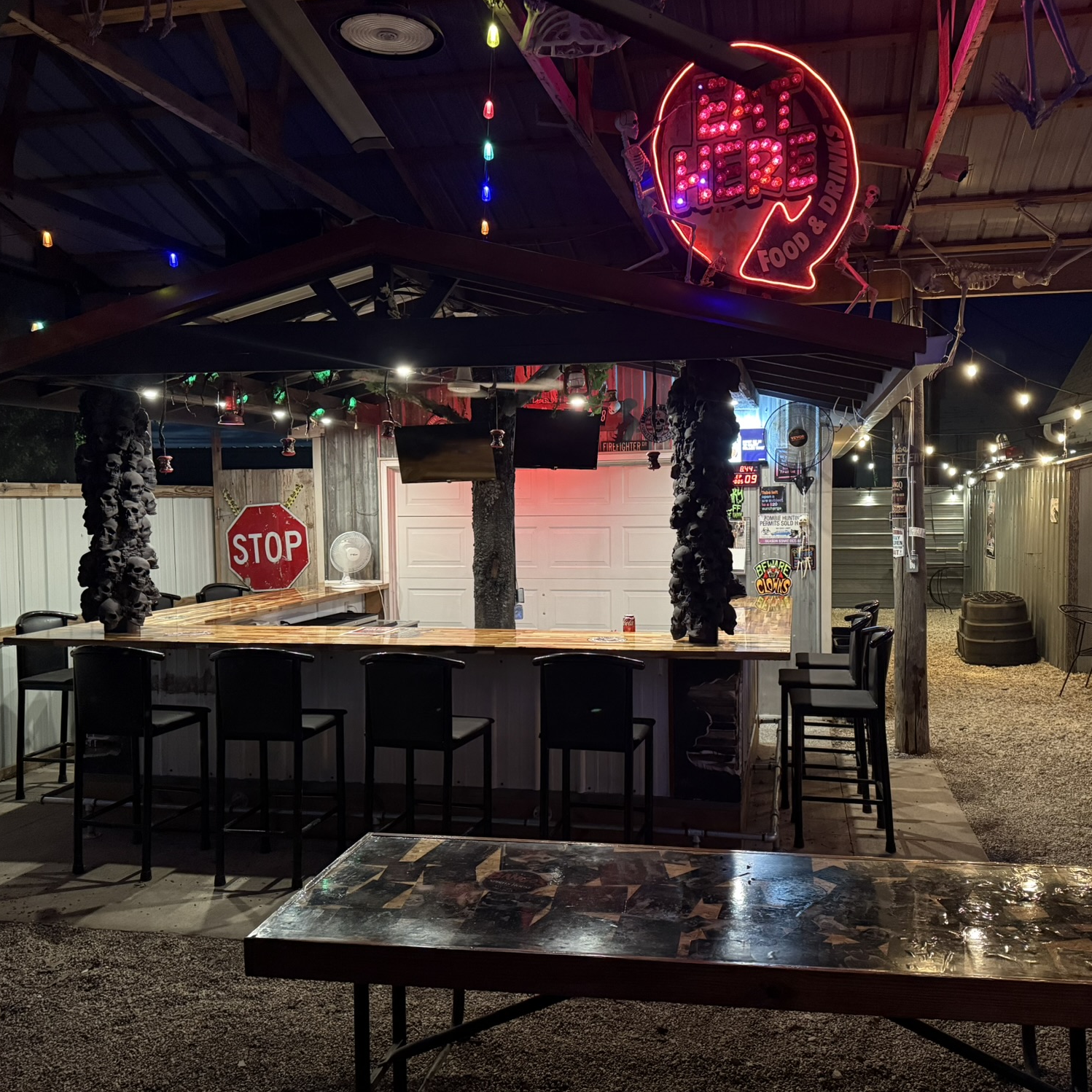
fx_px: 1035
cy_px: 555
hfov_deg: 55.5
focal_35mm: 29
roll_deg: +0.0
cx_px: 598
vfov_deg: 55.6
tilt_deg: -3.4
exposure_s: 1/30
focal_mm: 6.76
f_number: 1.78
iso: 1000
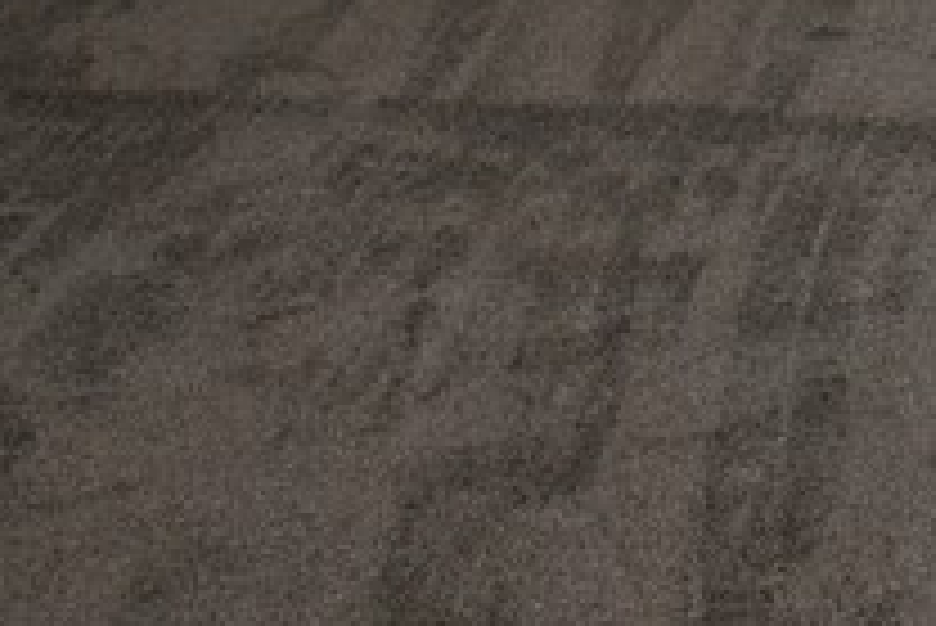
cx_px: 1260
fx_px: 2446
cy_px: -797
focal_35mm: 94
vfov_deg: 12.1
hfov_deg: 19.7
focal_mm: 12
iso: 200
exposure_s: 1/100
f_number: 5
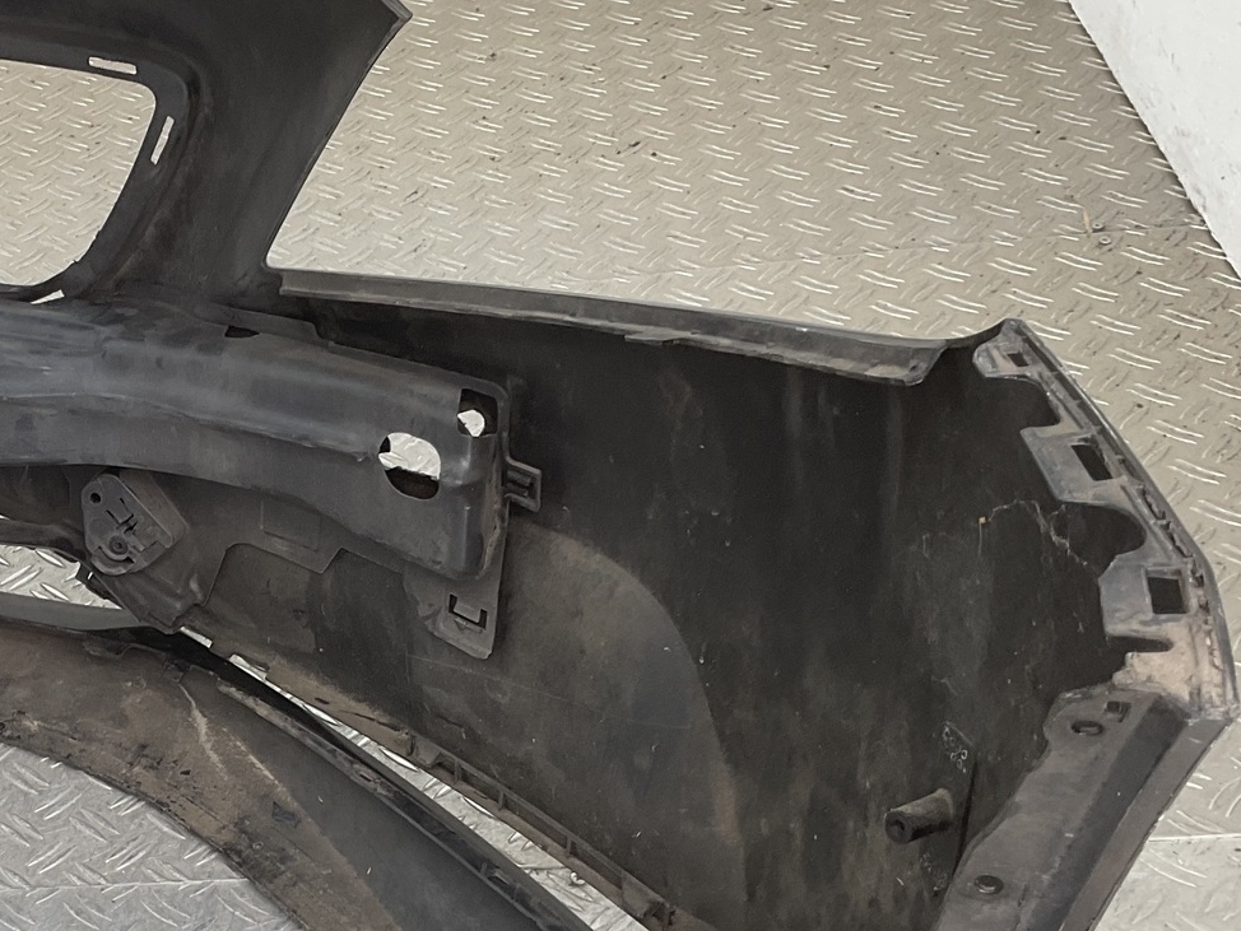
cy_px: 622
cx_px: 89
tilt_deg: -39.9
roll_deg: +10.8
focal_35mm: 60
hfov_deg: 30.5
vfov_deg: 24.3
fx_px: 2152
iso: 25
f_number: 1.8
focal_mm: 3
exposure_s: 1/100
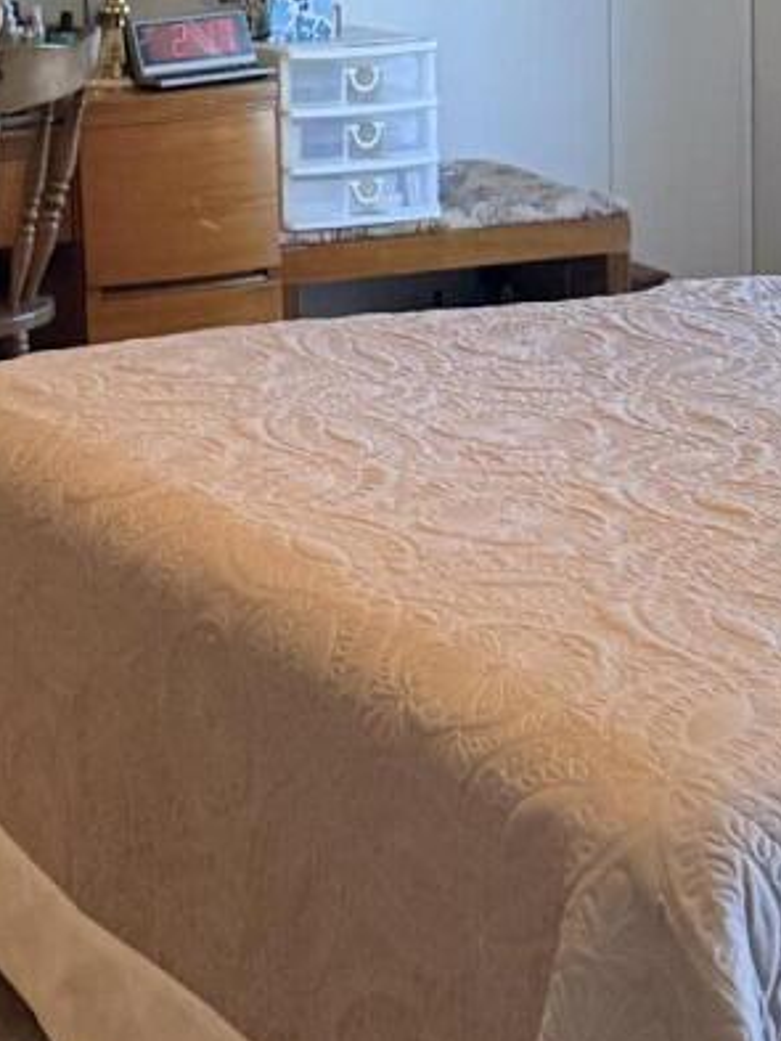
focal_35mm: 122
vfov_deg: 15.8
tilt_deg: -7.0
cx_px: -352
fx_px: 3668
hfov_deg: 11.7
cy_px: -5
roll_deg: +1.1
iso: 320
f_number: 1.78
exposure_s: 1/60
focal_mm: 6.76
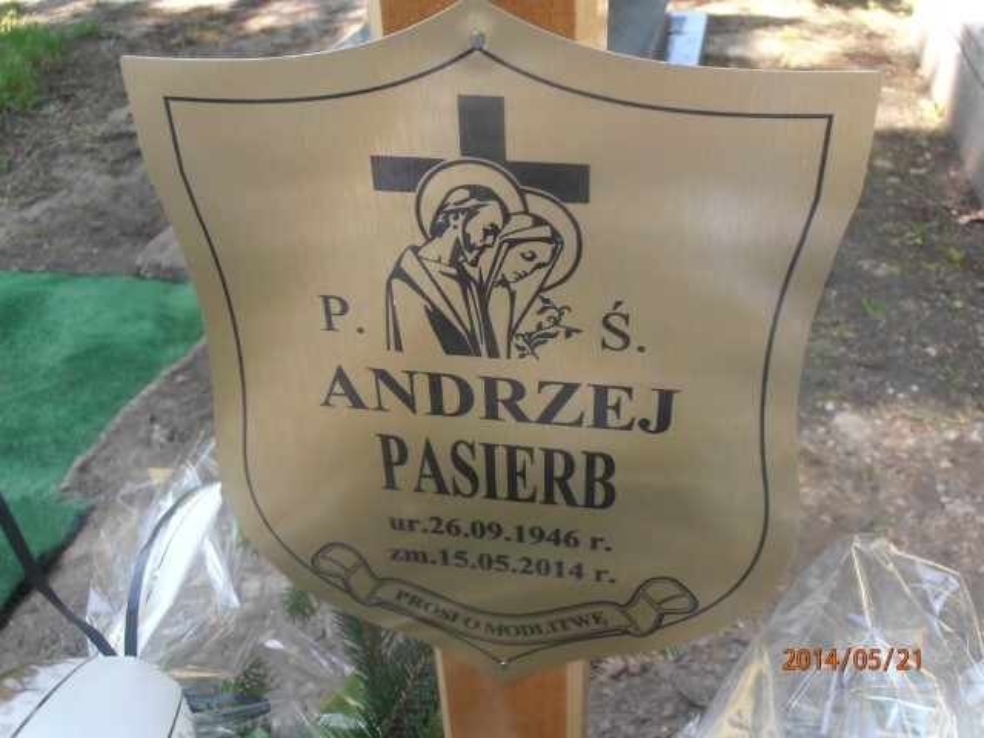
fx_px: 1052
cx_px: 492
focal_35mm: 37
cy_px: 369
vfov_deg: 38.7
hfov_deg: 50.1
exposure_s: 1/60
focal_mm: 6.61
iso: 80
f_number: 3.9
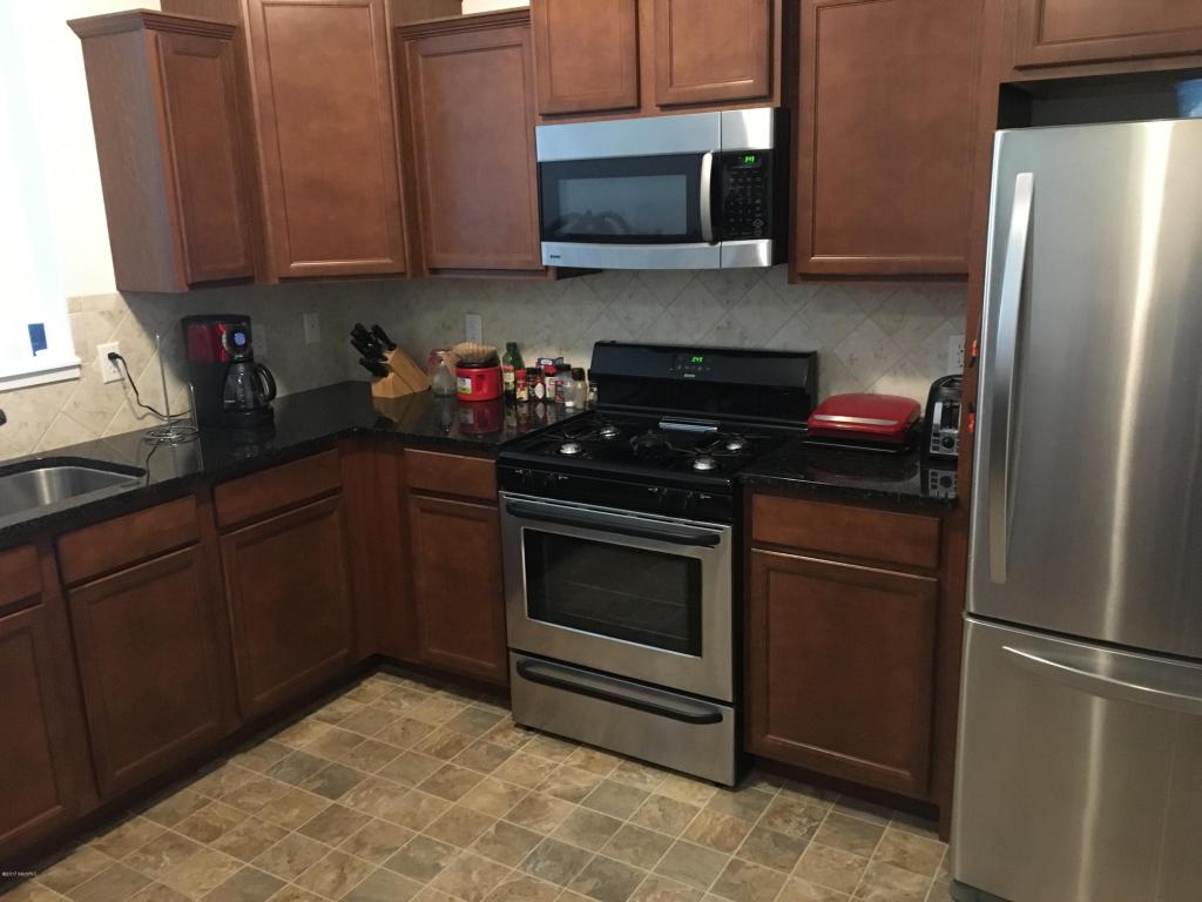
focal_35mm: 29
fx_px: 1007
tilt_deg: -14.2
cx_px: 601
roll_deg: +1.1
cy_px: 451
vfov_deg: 48.2
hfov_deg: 61.7
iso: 320
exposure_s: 1/15
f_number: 2.2
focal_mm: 4.15
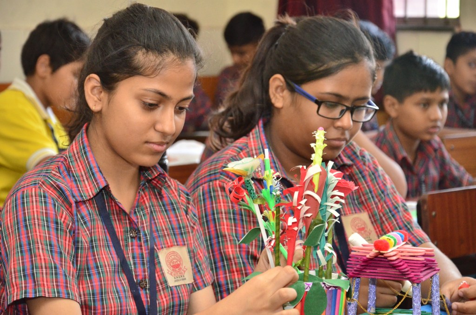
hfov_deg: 16.1
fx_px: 1682
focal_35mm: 128
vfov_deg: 10.7
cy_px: 158
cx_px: 238
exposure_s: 1/100
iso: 2000
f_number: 8
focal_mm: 85
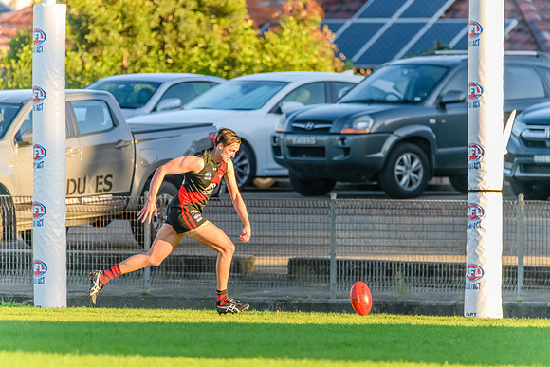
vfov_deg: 2.1
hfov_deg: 3.1
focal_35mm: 665
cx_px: 279
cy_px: 186
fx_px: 10157
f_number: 6.3
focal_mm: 600
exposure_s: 1/2000
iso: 4000
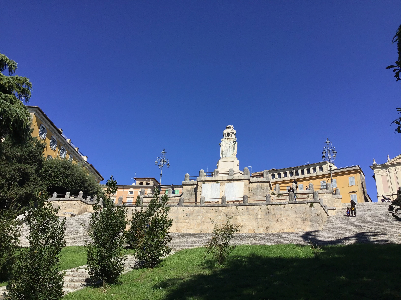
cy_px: 150
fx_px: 359
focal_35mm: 31
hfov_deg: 58.4
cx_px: 200
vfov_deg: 45.4
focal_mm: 3.3
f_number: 2.4
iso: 25
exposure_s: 1/1812
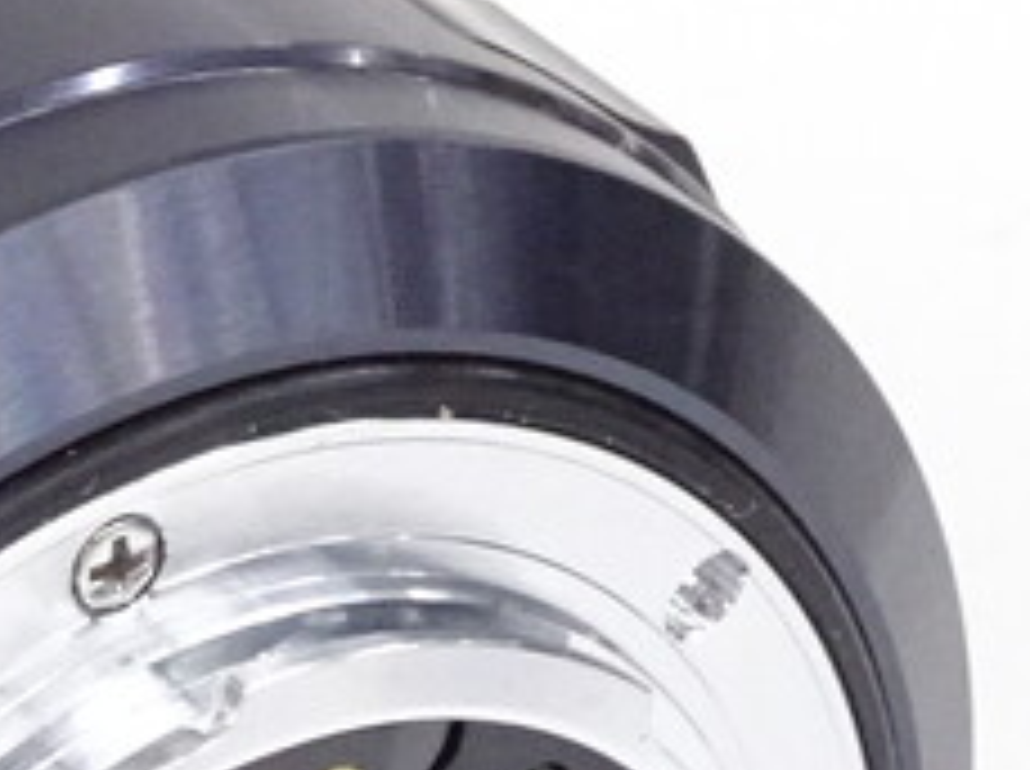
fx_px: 9982
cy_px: 563
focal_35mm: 336
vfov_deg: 4.4
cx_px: -445
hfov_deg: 5.9
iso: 800
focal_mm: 10.95
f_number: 4.5
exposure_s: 1/80
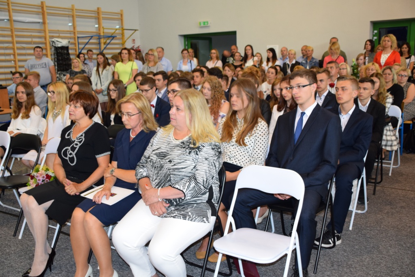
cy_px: 138
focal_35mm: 36
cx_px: 208
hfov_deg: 53.1
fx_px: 415
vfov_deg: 36.9
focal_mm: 24
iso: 800
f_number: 5
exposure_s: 1/100
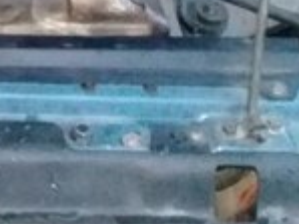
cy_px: -187
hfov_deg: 12.9
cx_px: -257
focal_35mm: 137
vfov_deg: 10.2
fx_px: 1184
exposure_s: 1/25
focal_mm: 3.3
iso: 640
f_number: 2.2
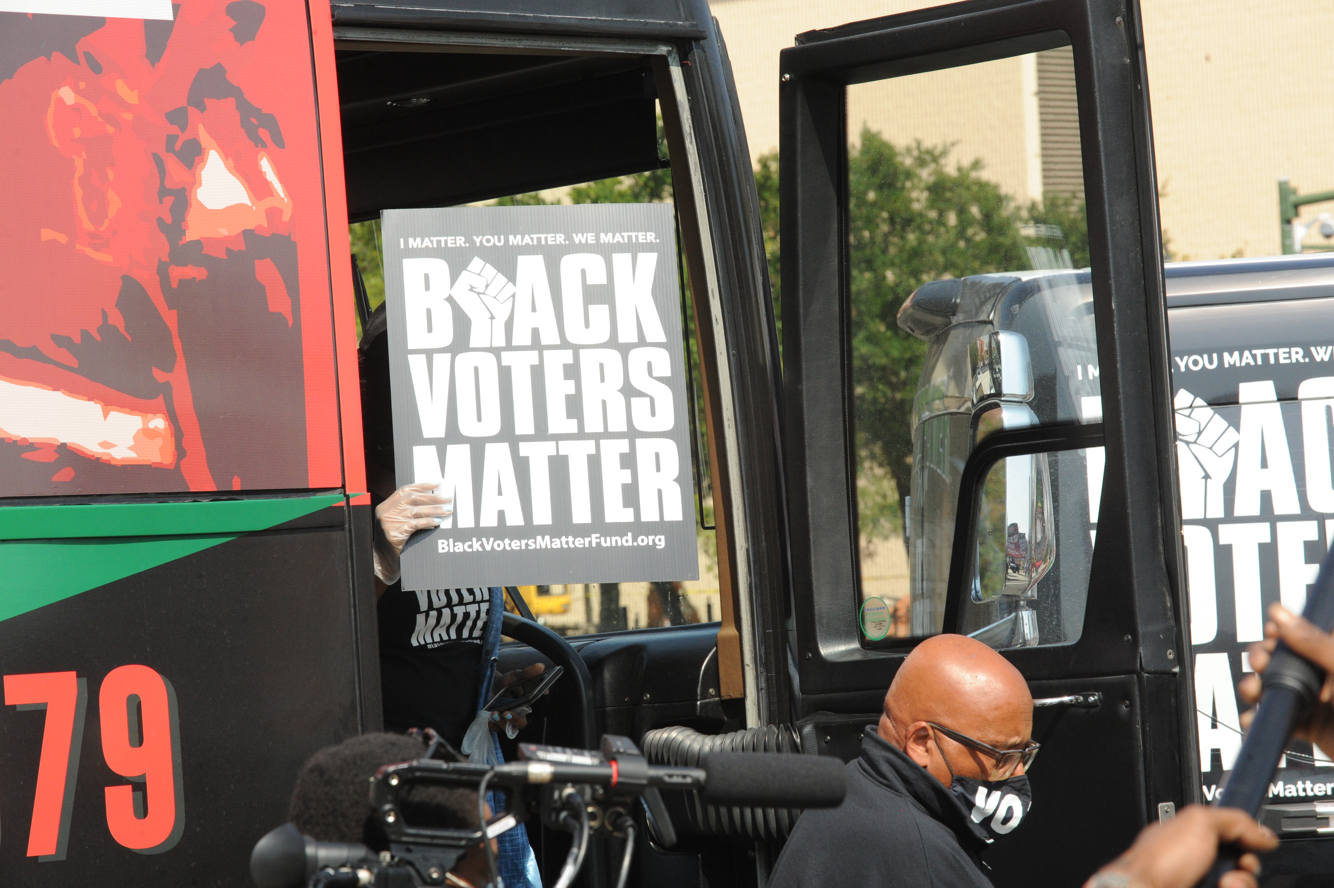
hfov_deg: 14.2
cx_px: 667
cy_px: 444
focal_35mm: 145
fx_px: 5370
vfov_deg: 9.5
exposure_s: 1/1250
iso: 2500
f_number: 18
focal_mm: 145
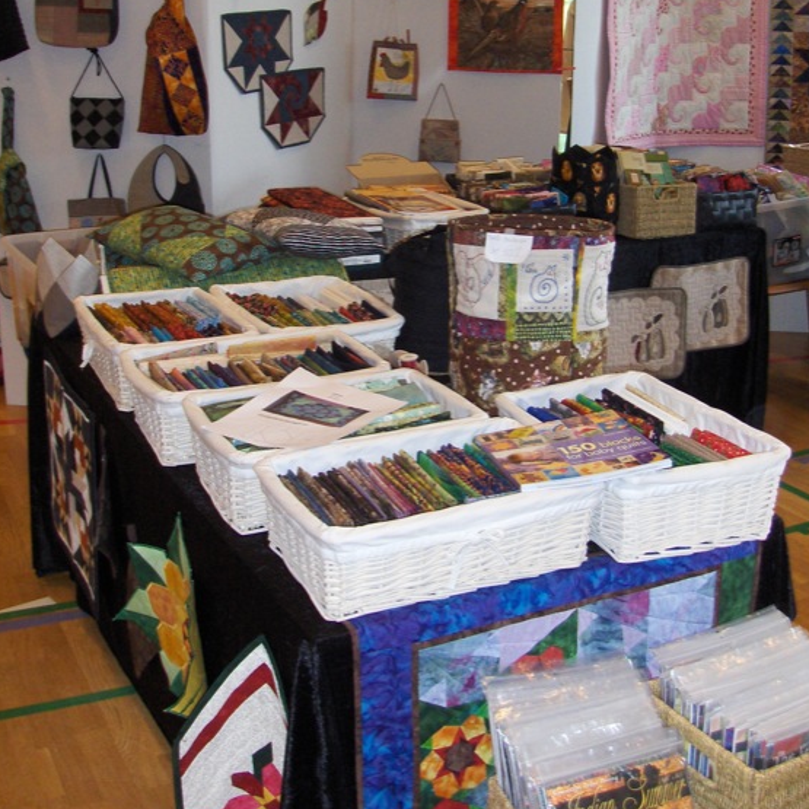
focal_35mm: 49
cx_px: 407
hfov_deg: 34.7
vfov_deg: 34.4
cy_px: 273
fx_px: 1296
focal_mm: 6.5
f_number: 3.5
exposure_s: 1/60
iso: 100
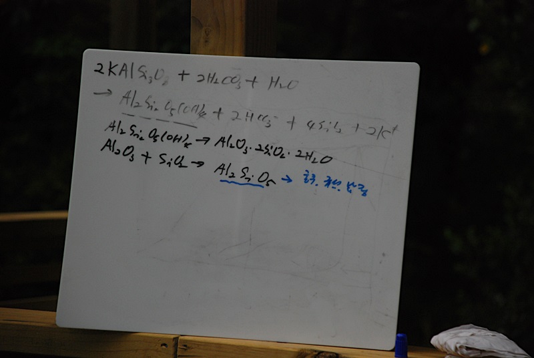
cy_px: 179
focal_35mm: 180
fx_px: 2674
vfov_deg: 7.7
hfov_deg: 11.4
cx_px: 267
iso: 400
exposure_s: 1/800
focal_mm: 120
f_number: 5.6
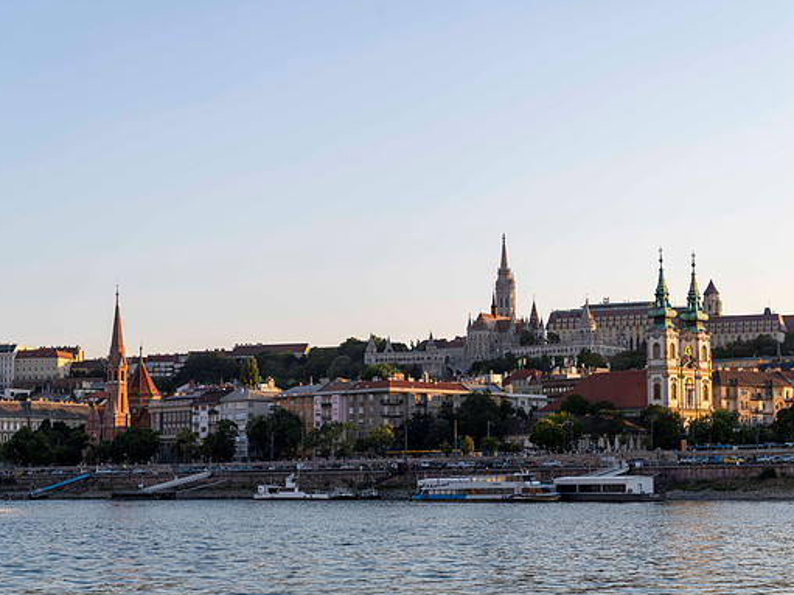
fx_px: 1766
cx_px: 440
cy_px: 298
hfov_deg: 25.3
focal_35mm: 77
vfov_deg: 19.1
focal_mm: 68
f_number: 5
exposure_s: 1/320
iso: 64
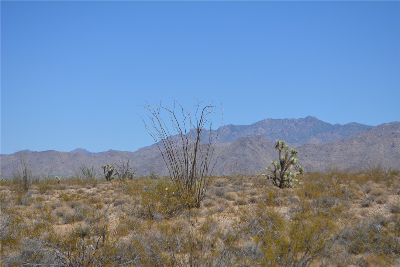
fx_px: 917
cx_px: 200
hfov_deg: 24.6
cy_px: 134
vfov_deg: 16.6
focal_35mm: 82
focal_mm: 55
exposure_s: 1/1600
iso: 400
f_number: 7.1
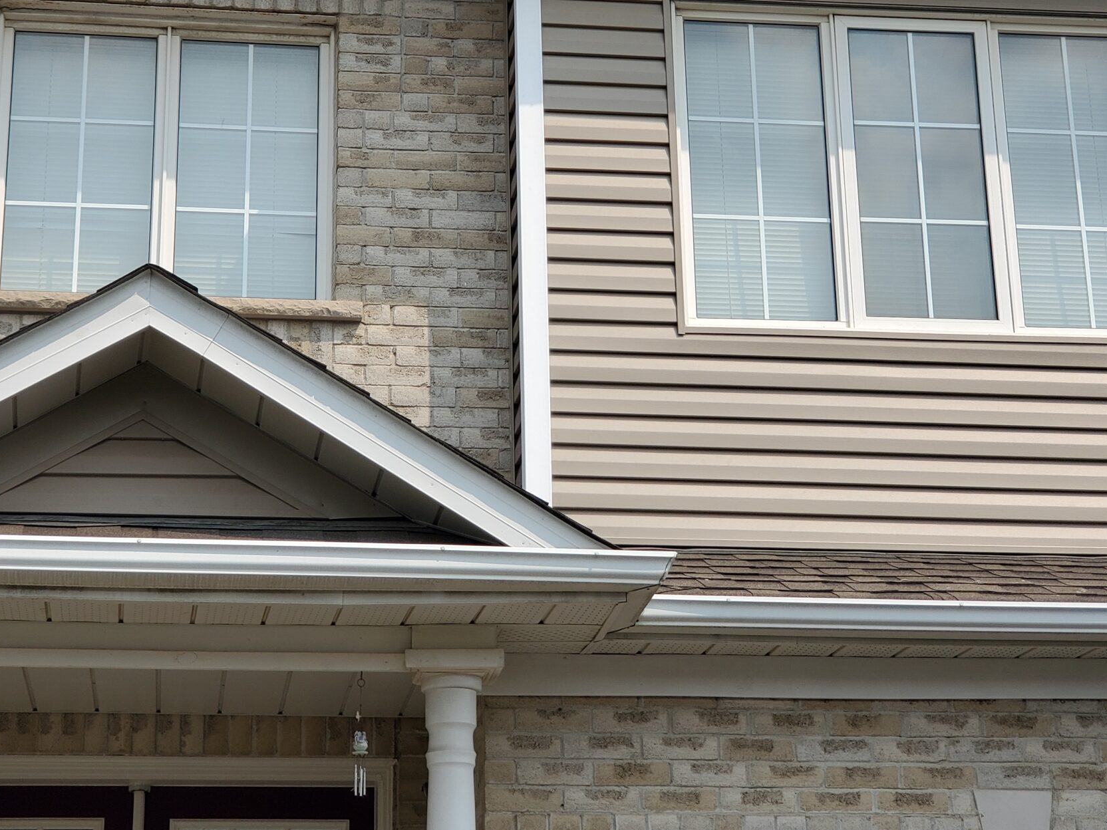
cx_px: 592
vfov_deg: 18.3
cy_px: 233
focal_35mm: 80
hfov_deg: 24.4
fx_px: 2558
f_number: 2.4
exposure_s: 1/955
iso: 50
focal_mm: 6
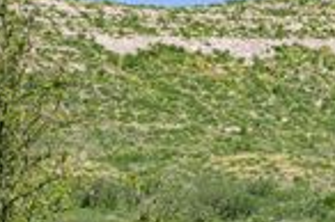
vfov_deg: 6.0
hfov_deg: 8.9
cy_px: 134
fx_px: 2129
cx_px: 381
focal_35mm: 229
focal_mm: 67
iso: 64
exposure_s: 1/100
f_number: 11
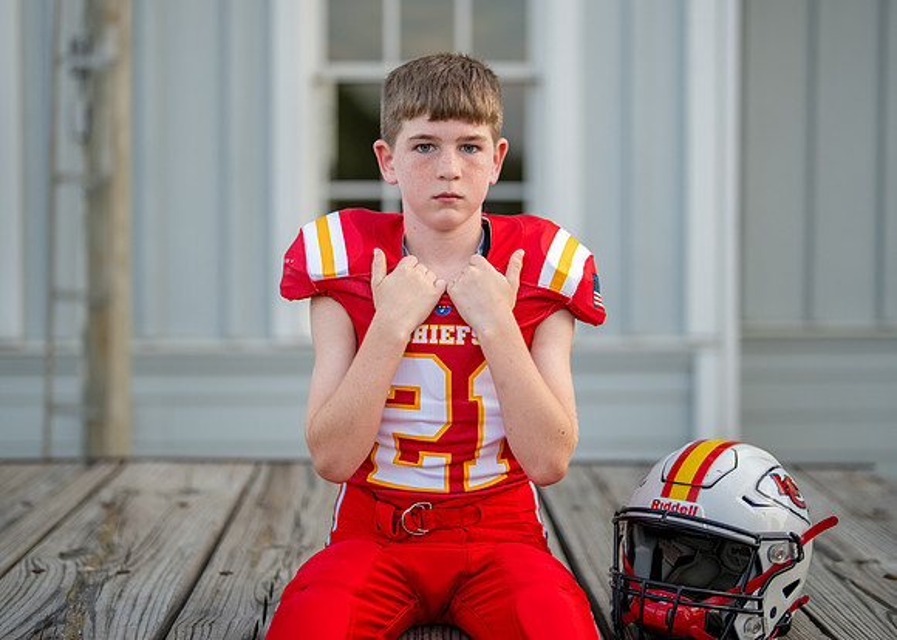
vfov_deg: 23.1
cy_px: 271
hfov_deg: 32.0
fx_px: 1562
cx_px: 446
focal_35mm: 61
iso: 200
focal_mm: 50
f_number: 1.2
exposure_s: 1/1250
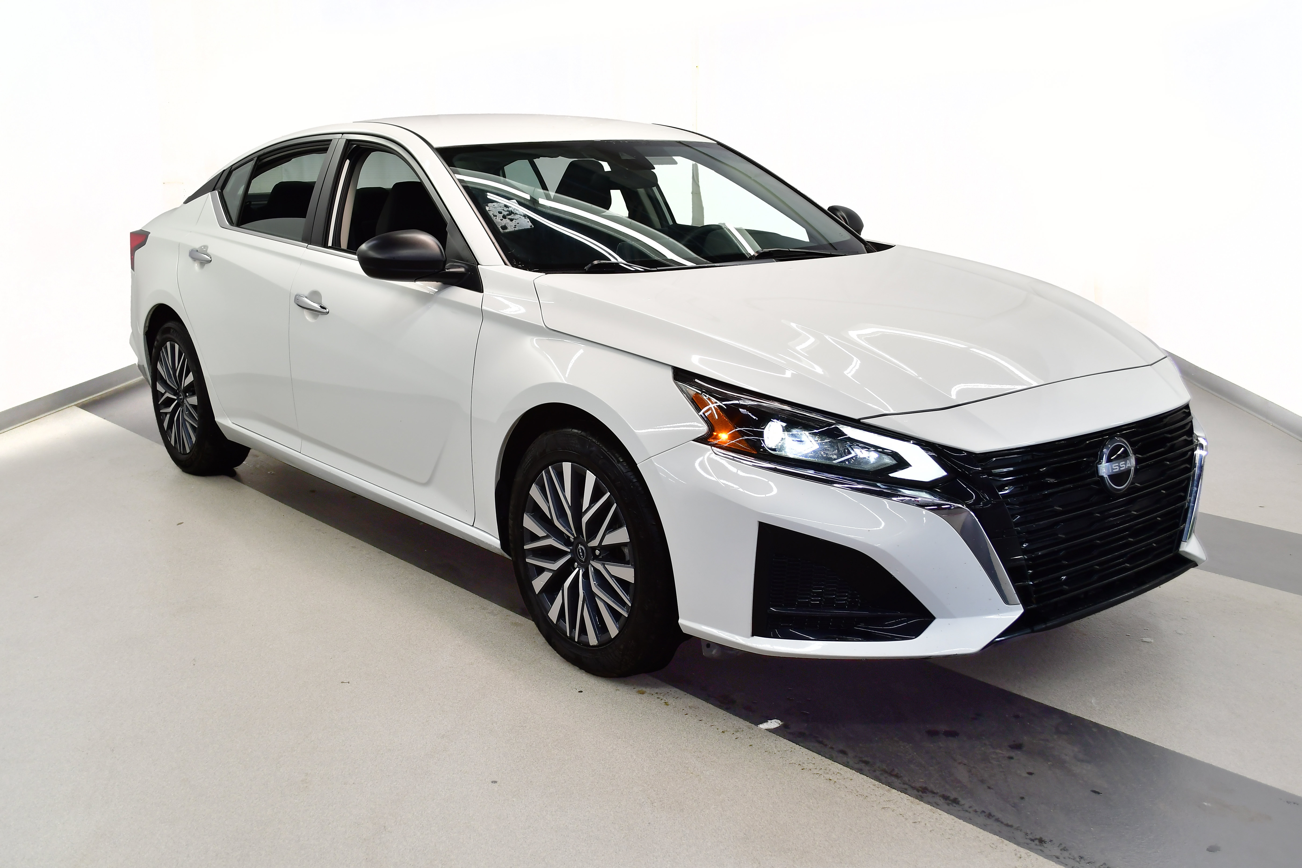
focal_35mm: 36
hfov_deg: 53.1
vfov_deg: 36.9
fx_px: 1302
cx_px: 651
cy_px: 434
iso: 320
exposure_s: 1/40
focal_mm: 24
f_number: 5.6
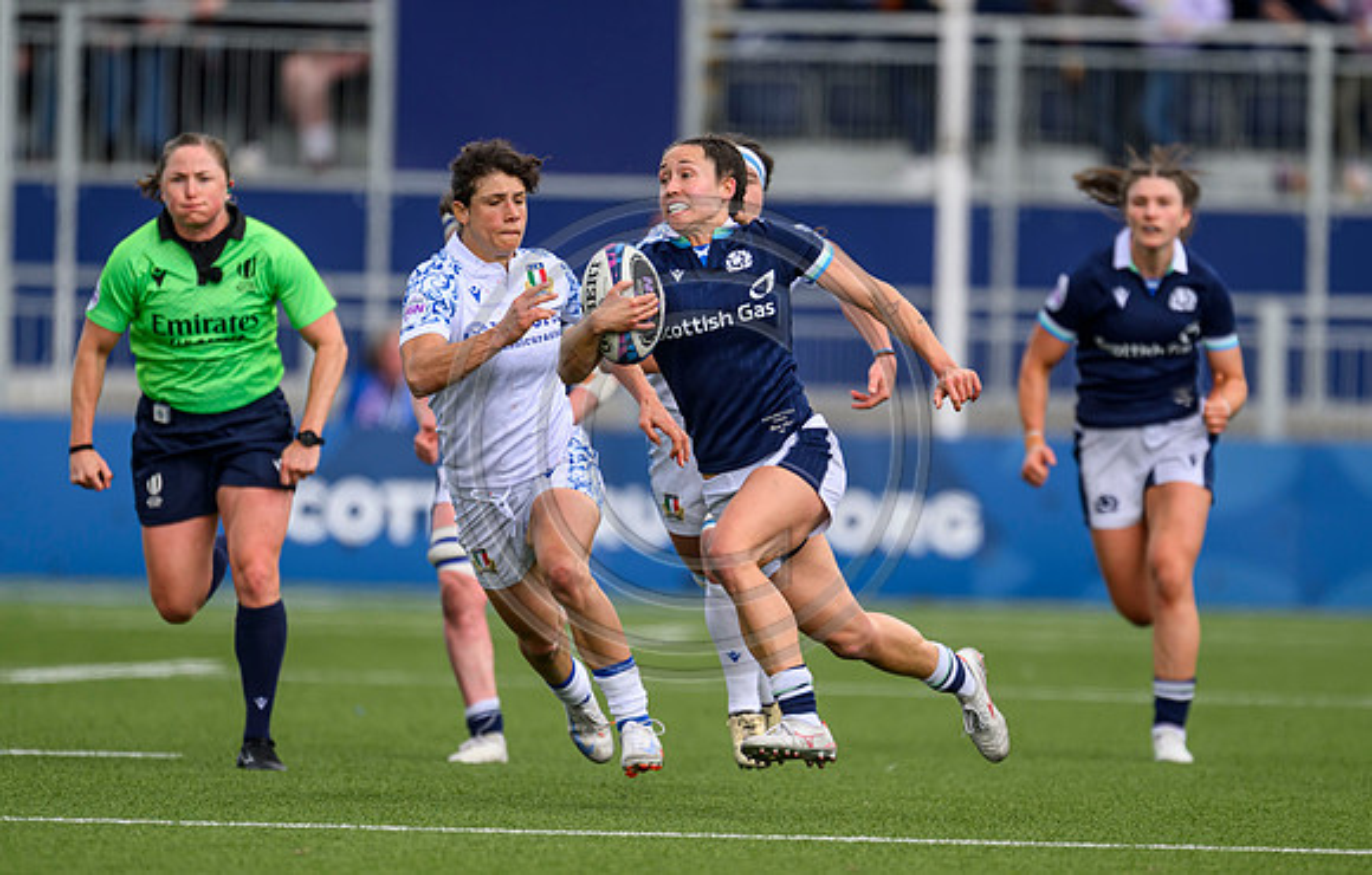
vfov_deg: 1.8
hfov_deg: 2.8
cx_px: 833
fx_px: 27963
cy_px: 481
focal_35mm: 743
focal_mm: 560
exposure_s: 1/1600
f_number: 4
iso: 500
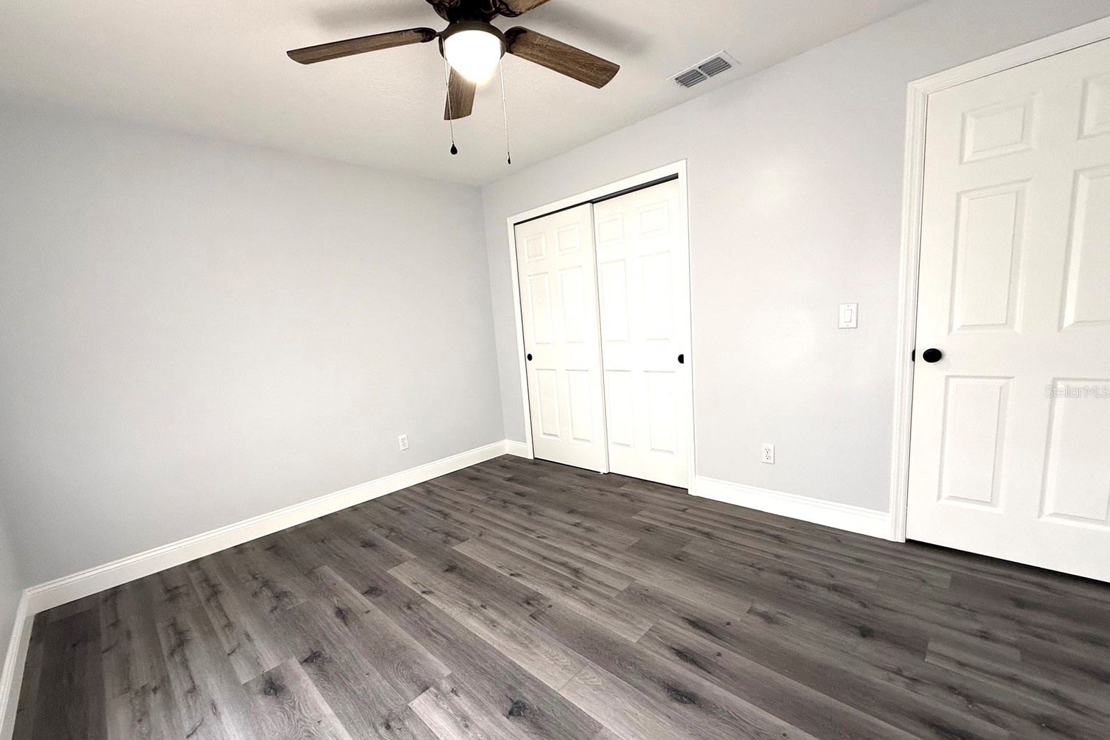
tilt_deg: -9.1
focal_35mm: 15
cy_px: 391
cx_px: 541
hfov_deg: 100.4
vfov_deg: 77.2
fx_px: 462
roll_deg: +5.3
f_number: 2.2
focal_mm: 2.22
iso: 200
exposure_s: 1/99
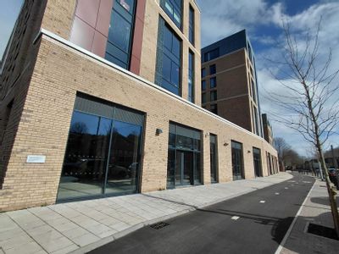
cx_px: 170
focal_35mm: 16
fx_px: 157
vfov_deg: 78.1
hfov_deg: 94.5
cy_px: 127
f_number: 2.2
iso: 50
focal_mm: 1.64
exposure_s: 1/6425
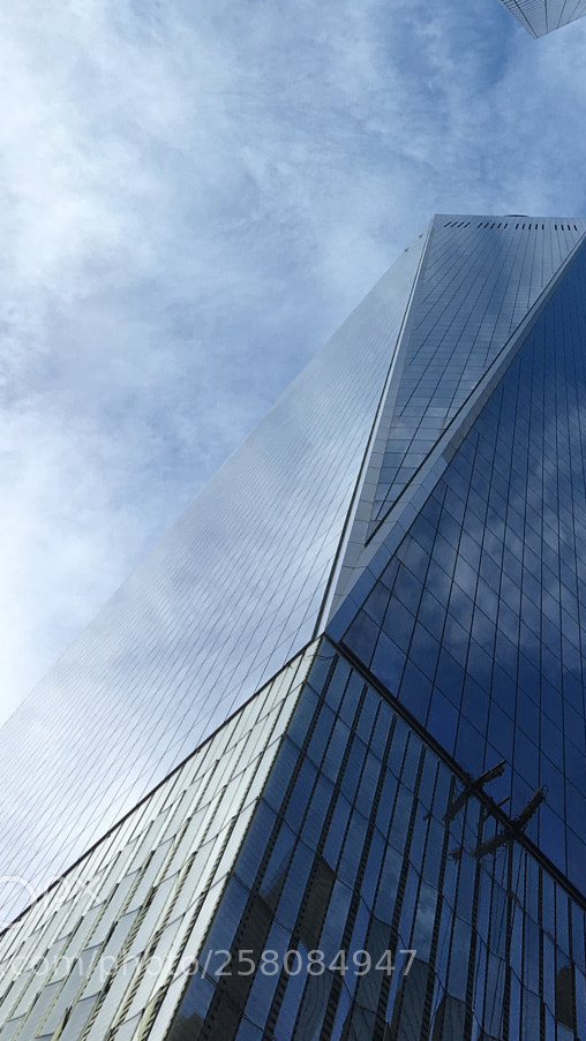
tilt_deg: +87.8
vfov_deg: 35.3
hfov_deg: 21.1
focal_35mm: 56
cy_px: 131
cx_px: 506
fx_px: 1547
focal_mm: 4.15
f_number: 2.2
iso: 25
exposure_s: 1/1040
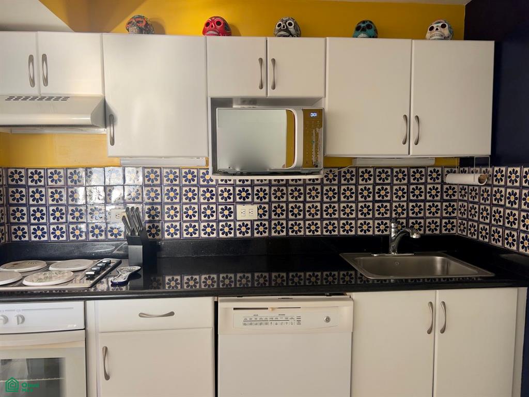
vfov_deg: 53.1
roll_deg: +0.4
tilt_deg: -4.1
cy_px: 198
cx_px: 264
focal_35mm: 26
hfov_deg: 67.3
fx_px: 397
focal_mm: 5.7
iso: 50
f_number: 1.5
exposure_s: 1/171
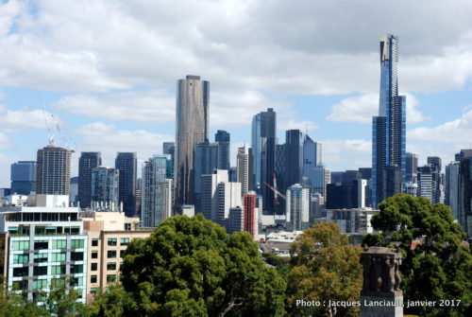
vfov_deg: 22.7
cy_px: 158
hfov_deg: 33.4
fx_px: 788
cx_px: 236
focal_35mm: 60
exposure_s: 1/250
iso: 100
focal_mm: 40
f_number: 8
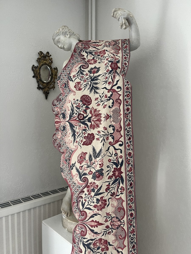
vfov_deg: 69.4
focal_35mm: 25
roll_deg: -1.2
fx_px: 184
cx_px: 96
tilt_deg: -1.1
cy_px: 127
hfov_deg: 54.9
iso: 125
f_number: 1.6
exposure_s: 1/88
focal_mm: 5.1
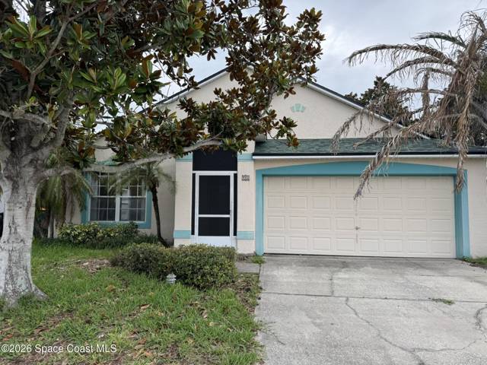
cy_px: 182
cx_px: 244
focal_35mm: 24
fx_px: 338
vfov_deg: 56.8
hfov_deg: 71.6
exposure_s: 1/980
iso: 80
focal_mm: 6.76
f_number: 1.78
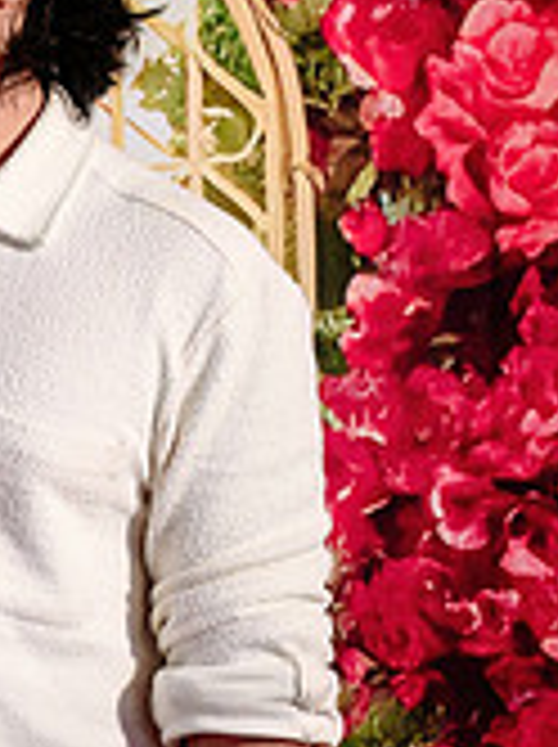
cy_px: 486
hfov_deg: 10.6
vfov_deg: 15.1
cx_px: -469
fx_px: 2823
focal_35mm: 131
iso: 1000
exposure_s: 1/80
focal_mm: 36
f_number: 2.8
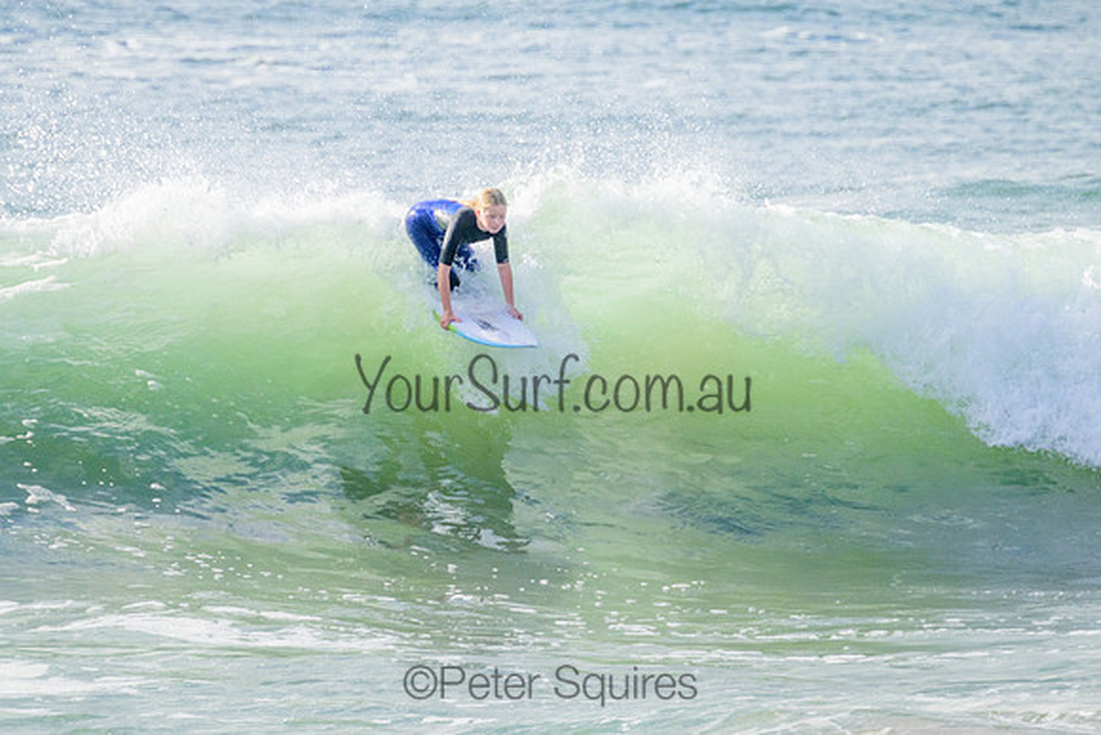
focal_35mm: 1047
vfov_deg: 1.3
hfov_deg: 2.0
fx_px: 32015
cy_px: 295
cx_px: 499
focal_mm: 800
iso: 900
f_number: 11
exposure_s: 1/2000
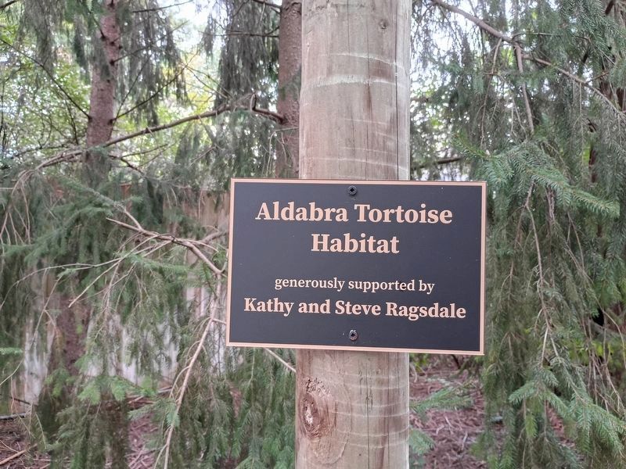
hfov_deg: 61.7
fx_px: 524
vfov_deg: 48.2
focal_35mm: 29
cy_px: 234
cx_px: 313
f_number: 1.8
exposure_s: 1/60
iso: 604
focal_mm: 4.27
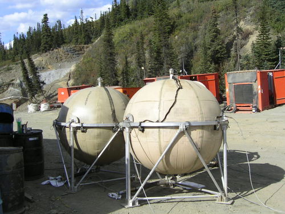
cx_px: 142
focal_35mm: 36
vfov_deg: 39.7
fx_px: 296
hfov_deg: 51.4
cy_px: 107
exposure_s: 1/592
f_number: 4.8
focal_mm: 5.6
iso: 71
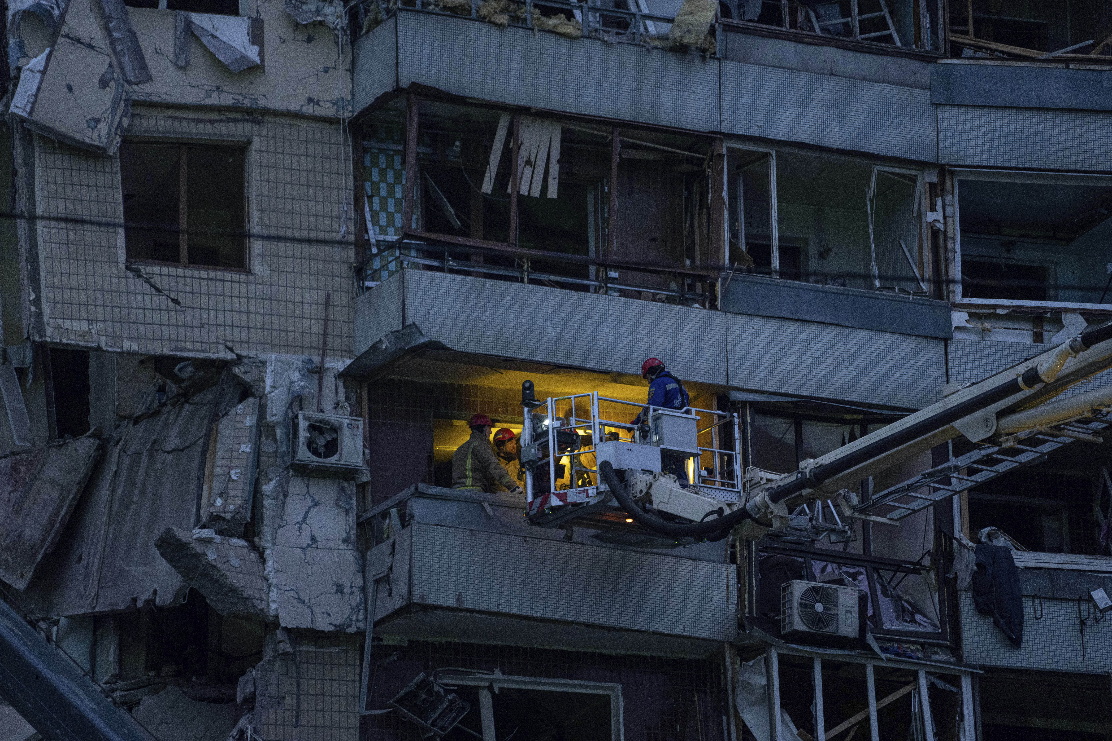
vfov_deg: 6.9
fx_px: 6177
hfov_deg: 10.3
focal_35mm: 200
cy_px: 370
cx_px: 556
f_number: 4
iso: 2500
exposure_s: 1/320
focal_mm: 200
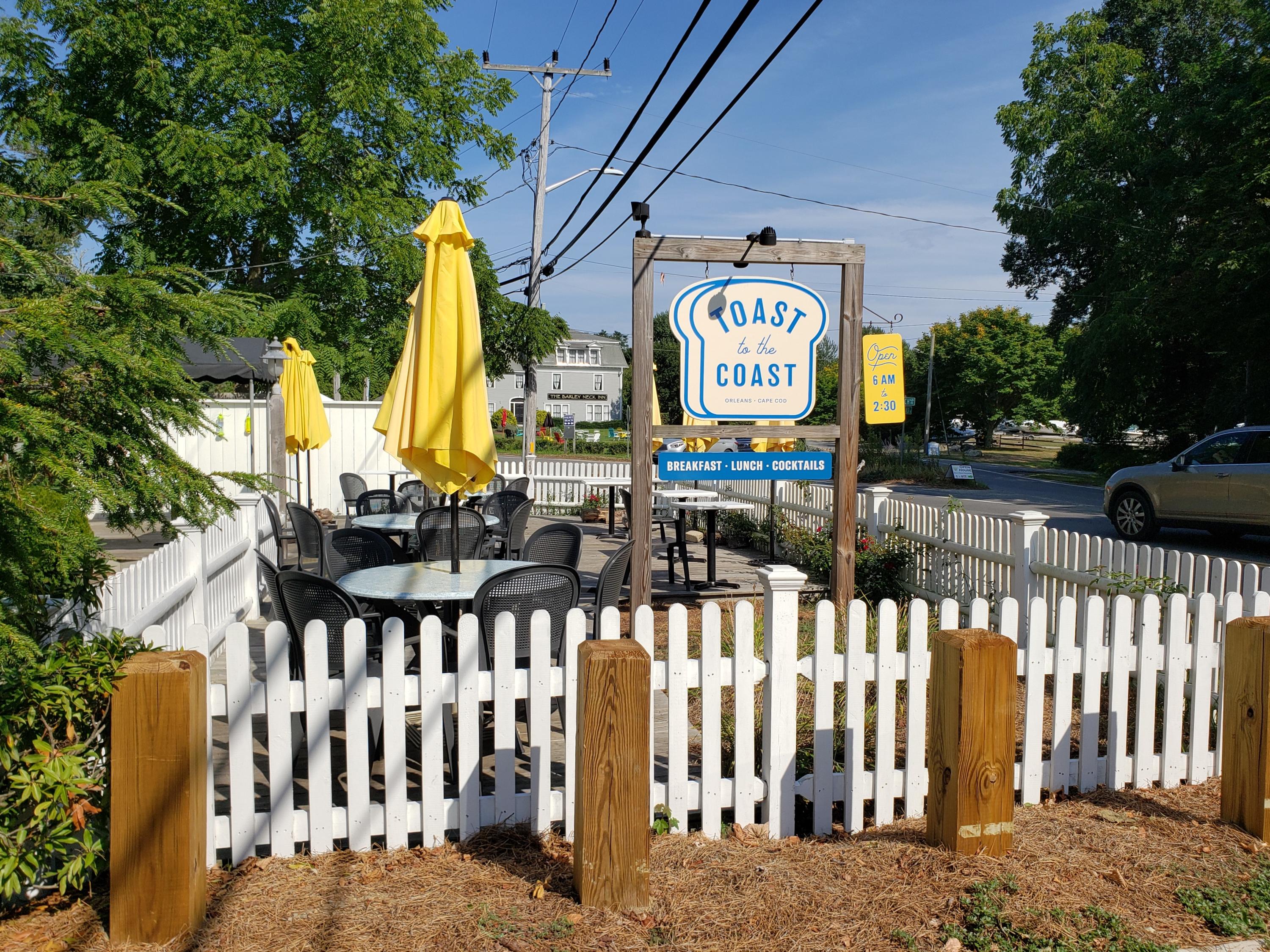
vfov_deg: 53.1
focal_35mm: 26
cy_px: 476
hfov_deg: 67.3
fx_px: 954
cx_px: 635
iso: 50
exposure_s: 1/2111
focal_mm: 4.3
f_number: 2.4
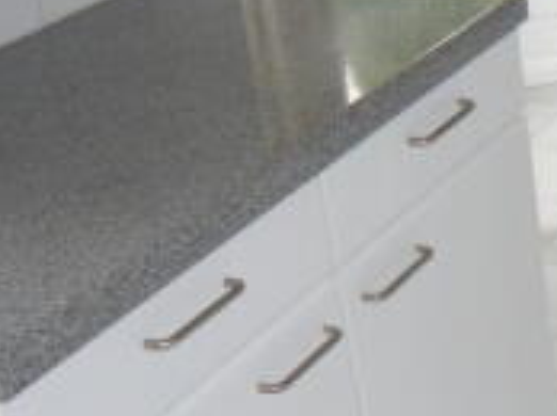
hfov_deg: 18.2
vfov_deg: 15.7
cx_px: 872
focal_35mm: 94
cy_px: 248
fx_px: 1510
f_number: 2.8
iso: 100
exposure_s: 1/125
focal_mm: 4.6
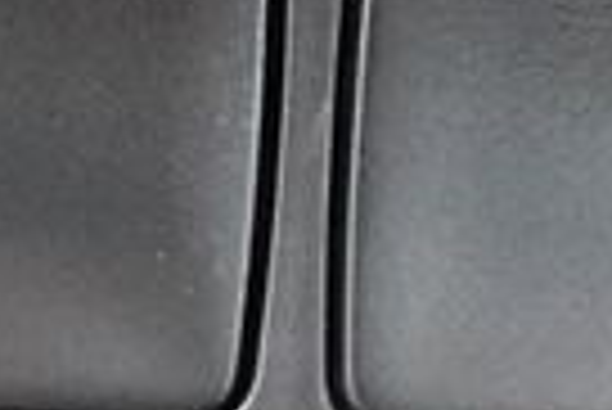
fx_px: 3353
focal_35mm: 197
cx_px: 194
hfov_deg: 10.4
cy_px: -5
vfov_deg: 7.0
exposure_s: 1/40
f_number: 3.8
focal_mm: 21
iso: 12800
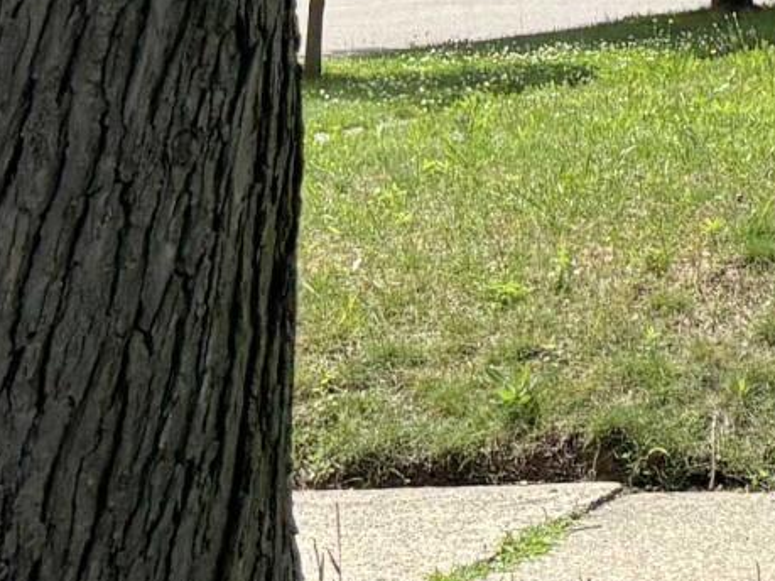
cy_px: -682
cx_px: 1982
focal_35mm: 170
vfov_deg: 8.2
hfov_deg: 9.9
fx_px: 3805
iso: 50
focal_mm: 5.96
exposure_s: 1/3413
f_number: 1.6
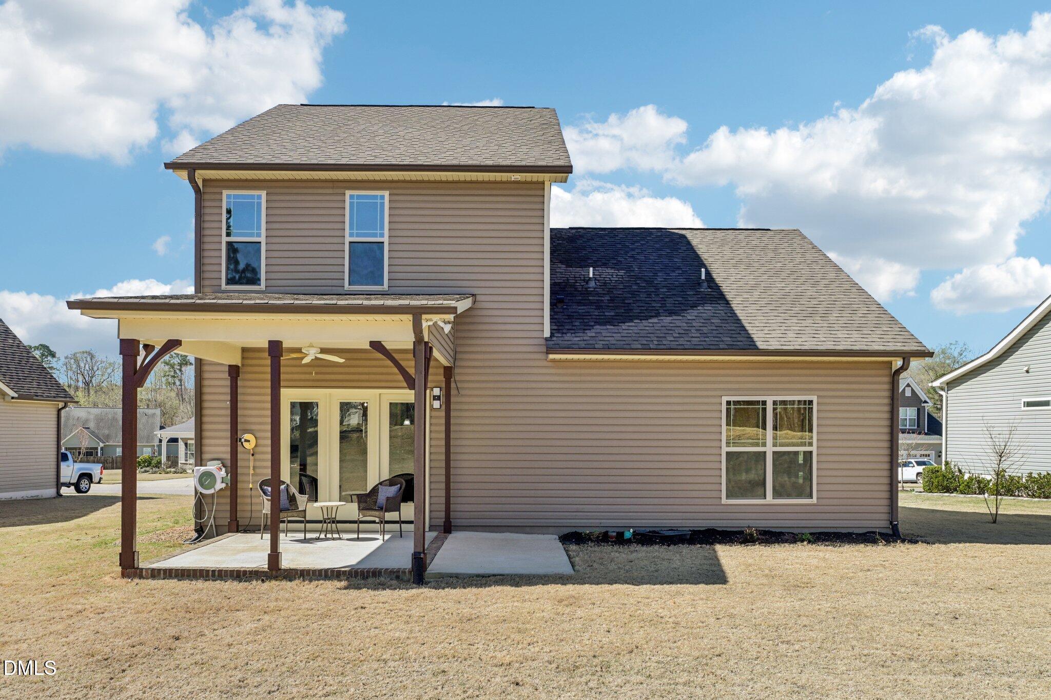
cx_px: 526
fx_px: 701
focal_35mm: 24
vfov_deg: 53.1
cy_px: 350
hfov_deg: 73.7
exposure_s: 1/320
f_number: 9
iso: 200
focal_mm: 24
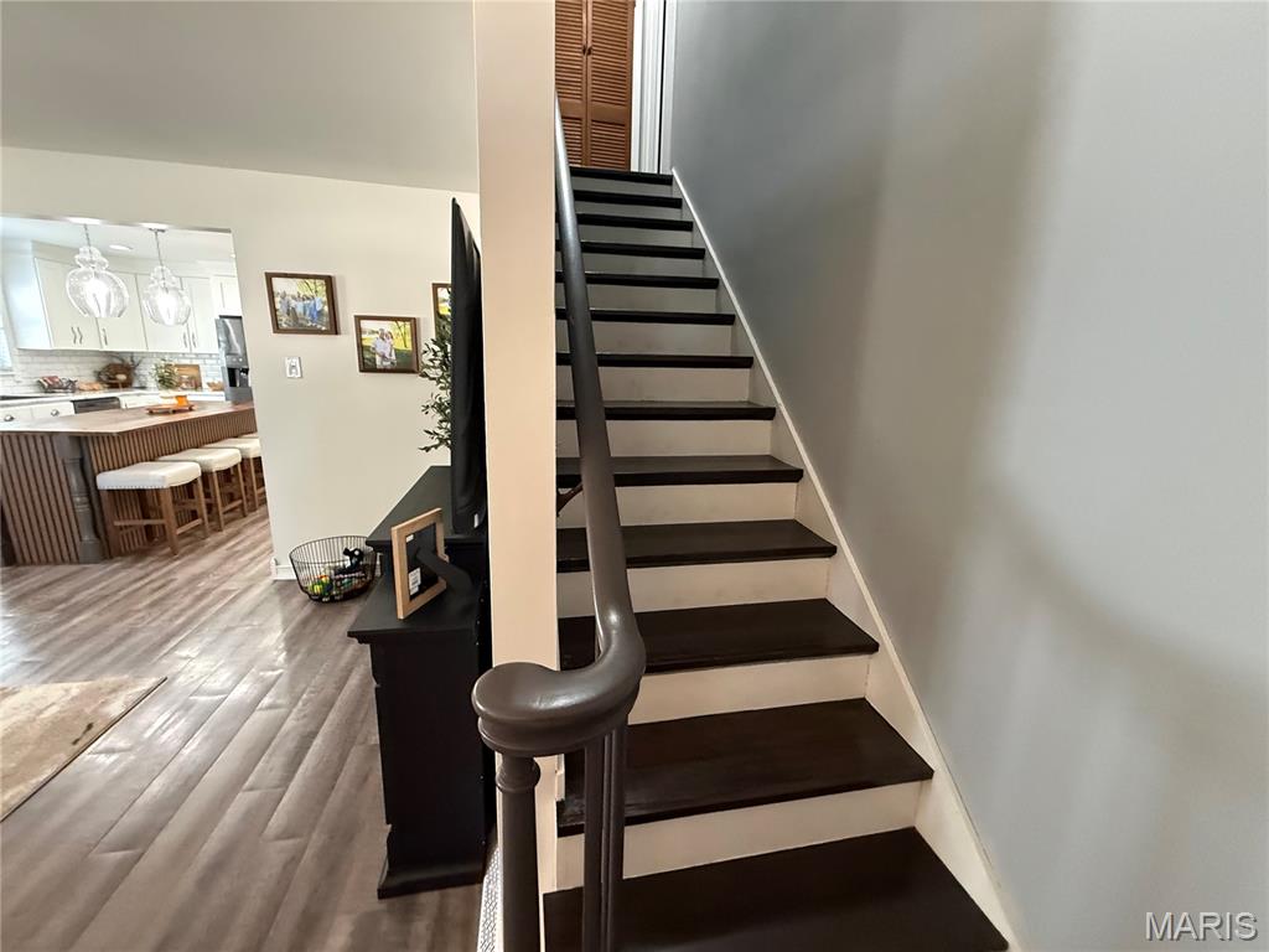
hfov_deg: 102.1
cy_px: 476
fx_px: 513
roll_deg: -3.0
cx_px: 634
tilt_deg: -11.7
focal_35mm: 14
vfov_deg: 85.7
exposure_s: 1/60
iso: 800
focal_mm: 2.22
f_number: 2.2
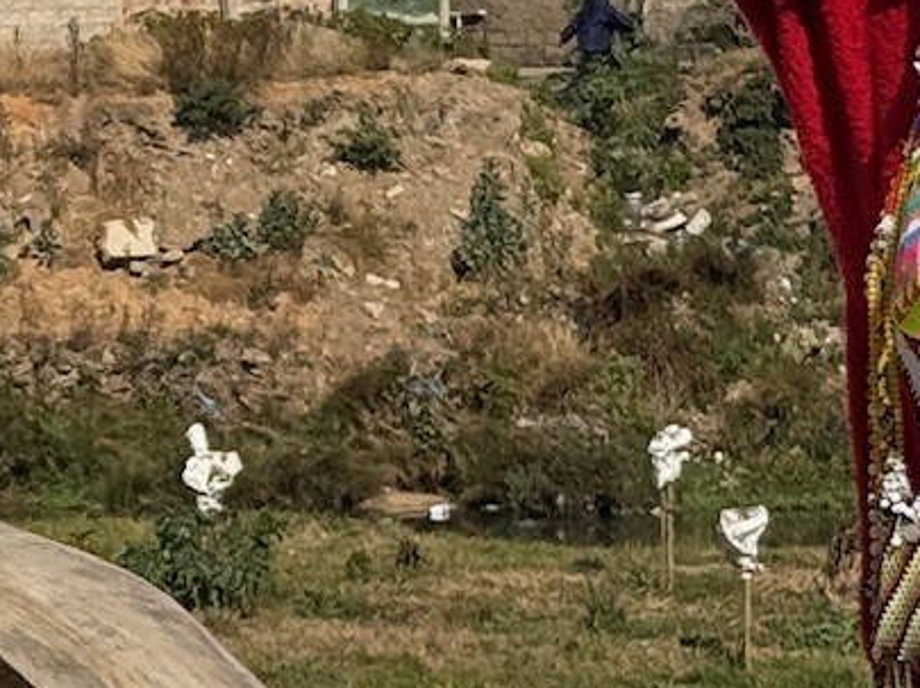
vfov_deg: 6.1
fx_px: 6453
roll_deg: +1.7
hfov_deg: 8.0
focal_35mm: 243
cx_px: -459
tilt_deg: -2.4
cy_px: 318
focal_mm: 6.76
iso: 64
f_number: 1.78
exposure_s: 1/7092
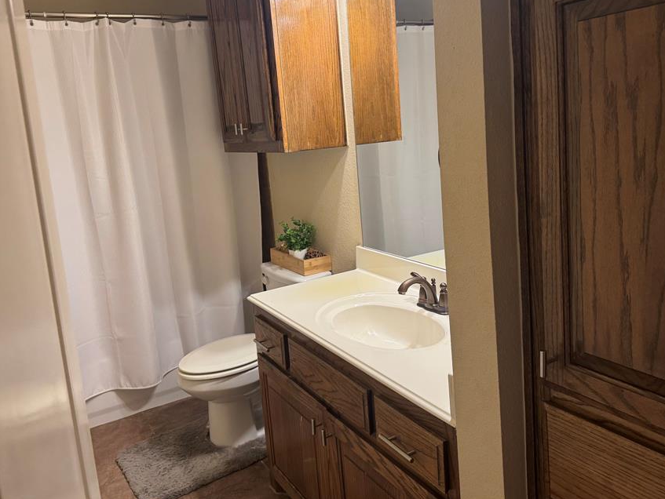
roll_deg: +5.1
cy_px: 206
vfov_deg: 48.0
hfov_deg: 61.6
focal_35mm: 29
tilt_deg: -9.1
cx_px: 325
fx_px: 557
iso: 200
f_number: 1.78
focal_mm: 6.76
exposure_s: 1/60
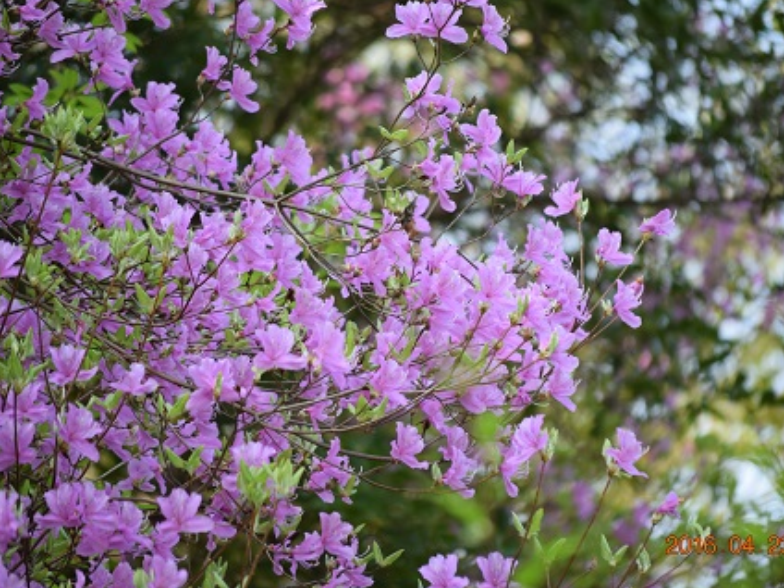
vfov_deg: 5.5
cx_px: 433
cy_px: 294
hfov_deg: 7.3
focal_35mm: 270
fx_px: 6105
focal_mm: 165
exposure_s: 1/250
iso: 500
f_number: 5.3
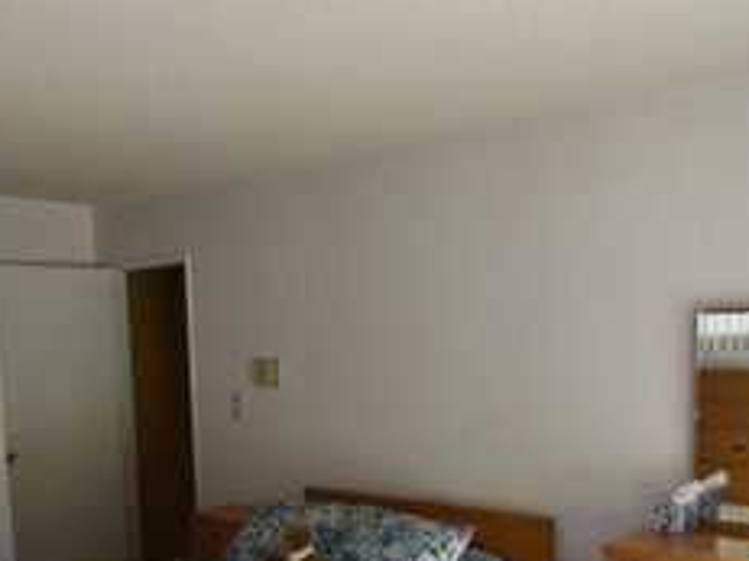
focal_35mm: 40
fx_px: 865
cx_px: 383
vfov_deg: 34.5
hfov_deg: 46.8
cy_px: 472
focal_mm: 10
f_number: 5
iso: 400
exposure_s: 1/100
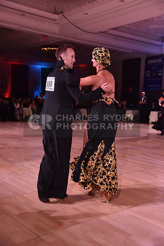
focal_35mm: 44
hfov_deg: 30.5
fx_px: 300
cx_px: 82
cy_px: 123
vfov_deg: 44.5
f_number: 4.5
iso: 1250
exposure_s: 1/250
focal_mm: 44
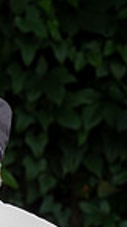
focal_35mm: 568
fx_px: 3400
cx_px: 37
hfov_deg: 2.1
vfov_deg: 3.8
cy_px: 226
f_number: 4.5
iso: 100
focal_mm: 112
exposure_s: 1/320
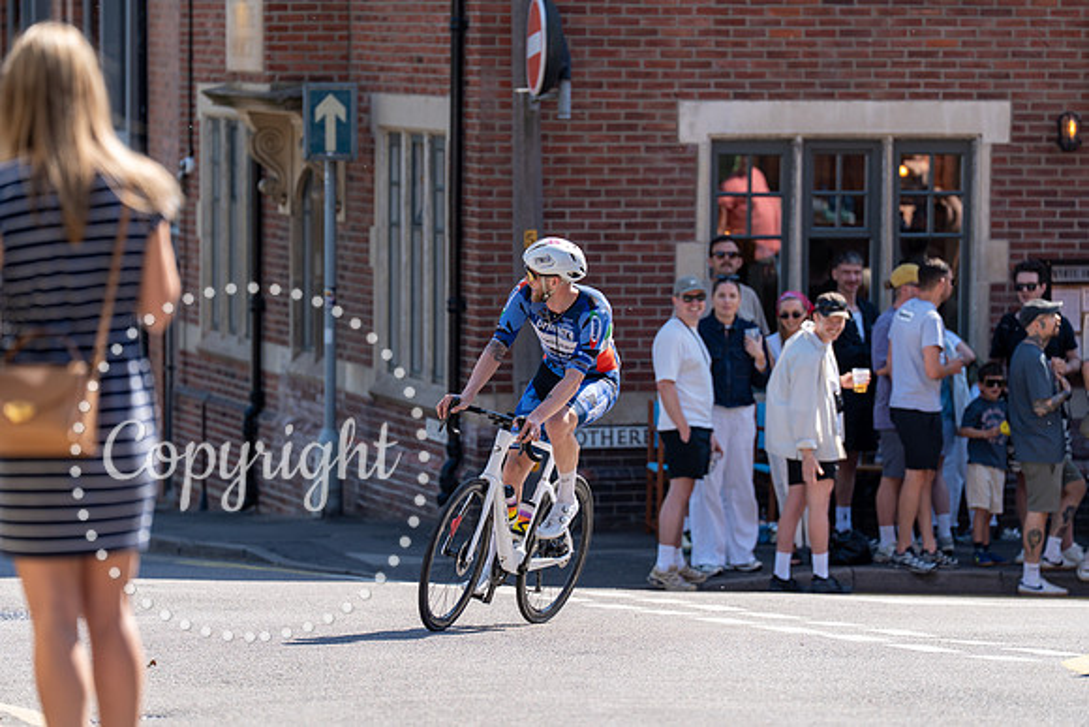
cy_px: 364
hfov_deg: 10.3
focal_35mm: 200
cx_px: 544
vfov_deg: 6.9
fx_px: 6051
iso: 250
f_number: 3.5
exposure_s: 1/1000
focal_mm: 200
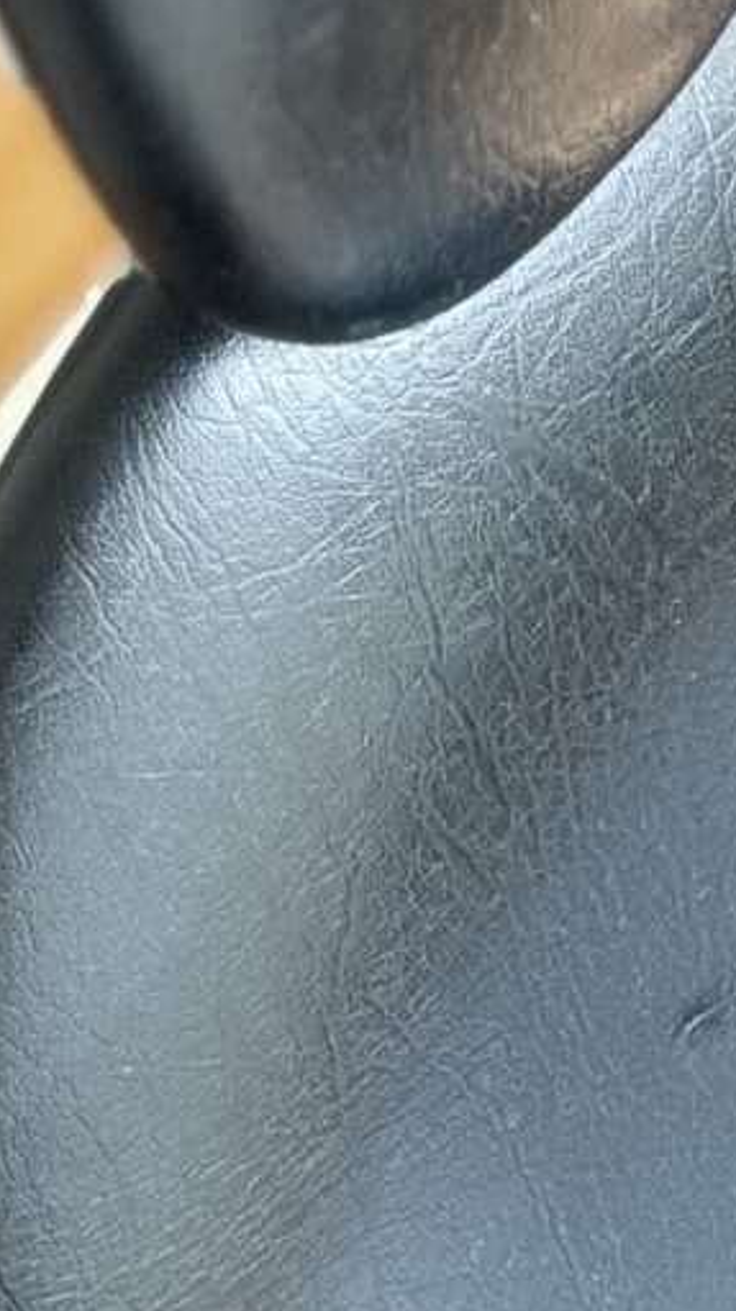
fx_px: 4550
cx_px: 1082
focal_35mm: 131
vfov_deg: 16.3
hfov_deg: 9.0
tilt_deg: -65.2
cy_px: 972
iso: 200
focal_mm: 6.76
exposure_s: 1/50
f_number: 1.78
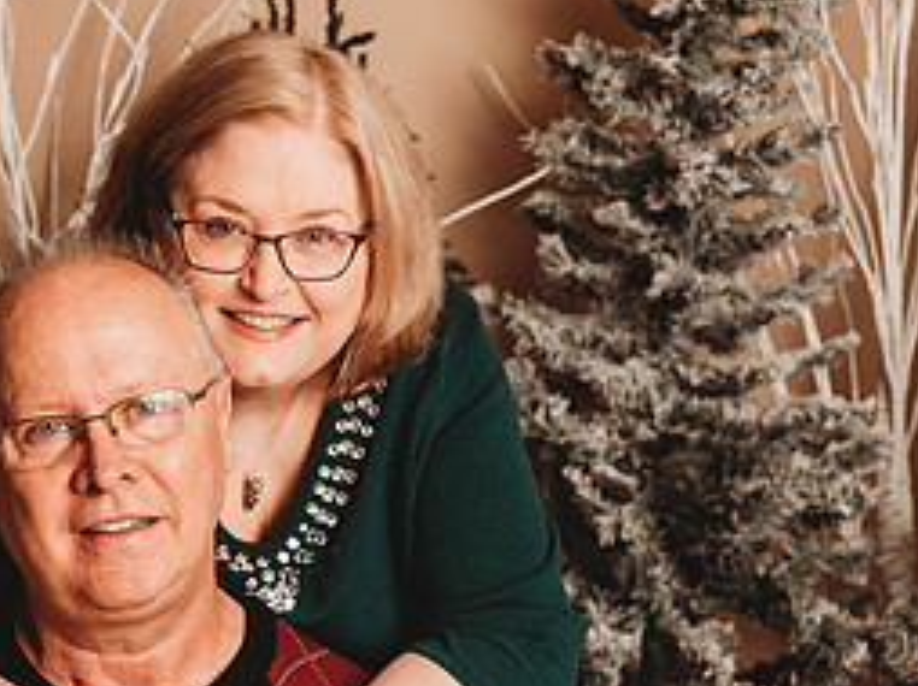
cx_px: 163
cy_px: 504
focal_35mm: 110
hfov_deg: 17.7
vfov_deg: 13.4
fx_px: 2914
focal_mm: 50
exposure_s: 1/160
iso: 100
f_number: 4
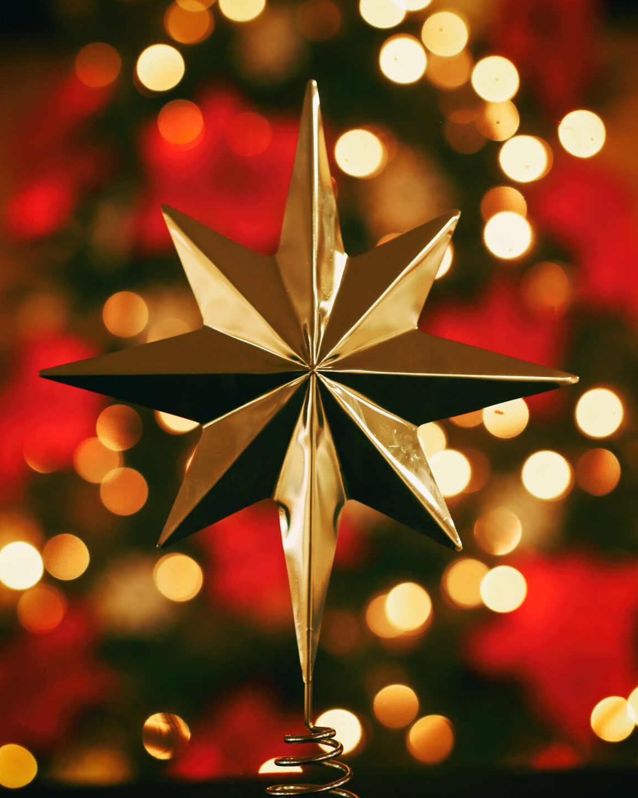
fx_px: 2218
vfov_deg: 20.4
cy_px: 380
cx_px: 319
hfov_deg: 16.4
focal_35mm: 94
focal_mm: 45
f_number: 1.8
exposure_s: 1/60
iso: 800
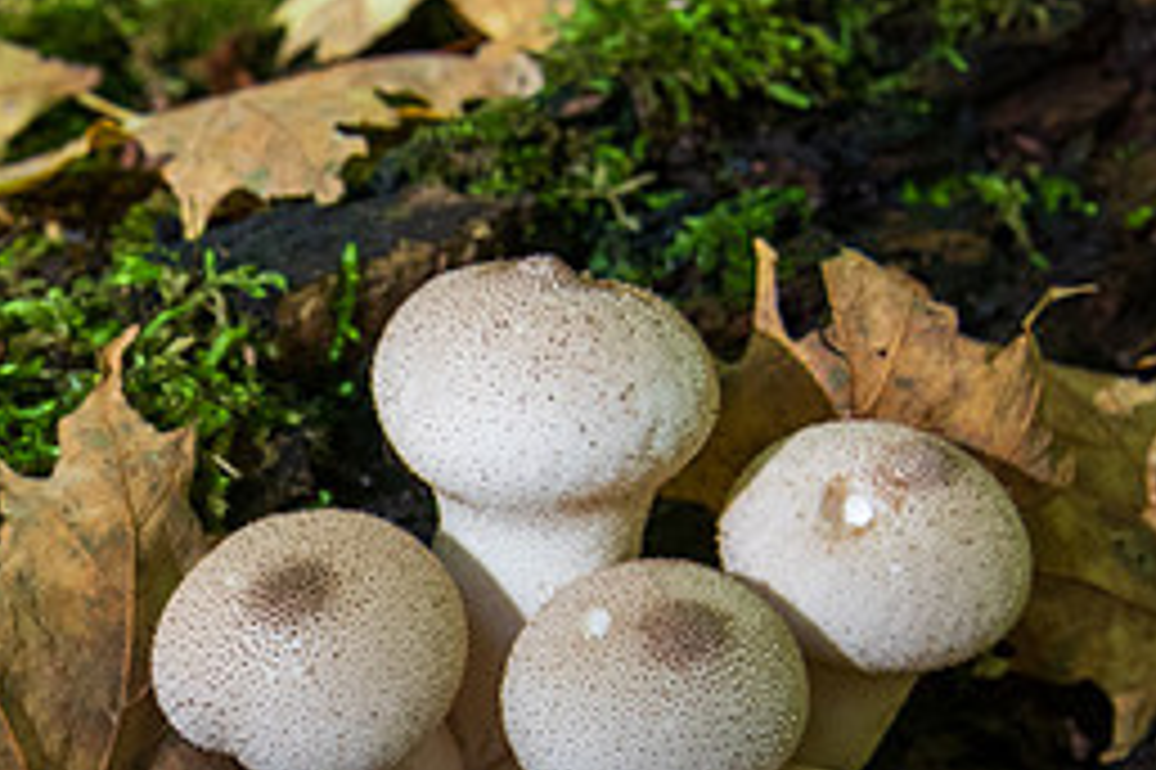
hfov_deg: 14.4
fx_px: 4493
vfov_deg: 9.7
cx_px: 22
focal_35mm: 140
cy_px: 777
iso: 2500
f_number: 11
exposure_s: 1/80
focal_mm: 62
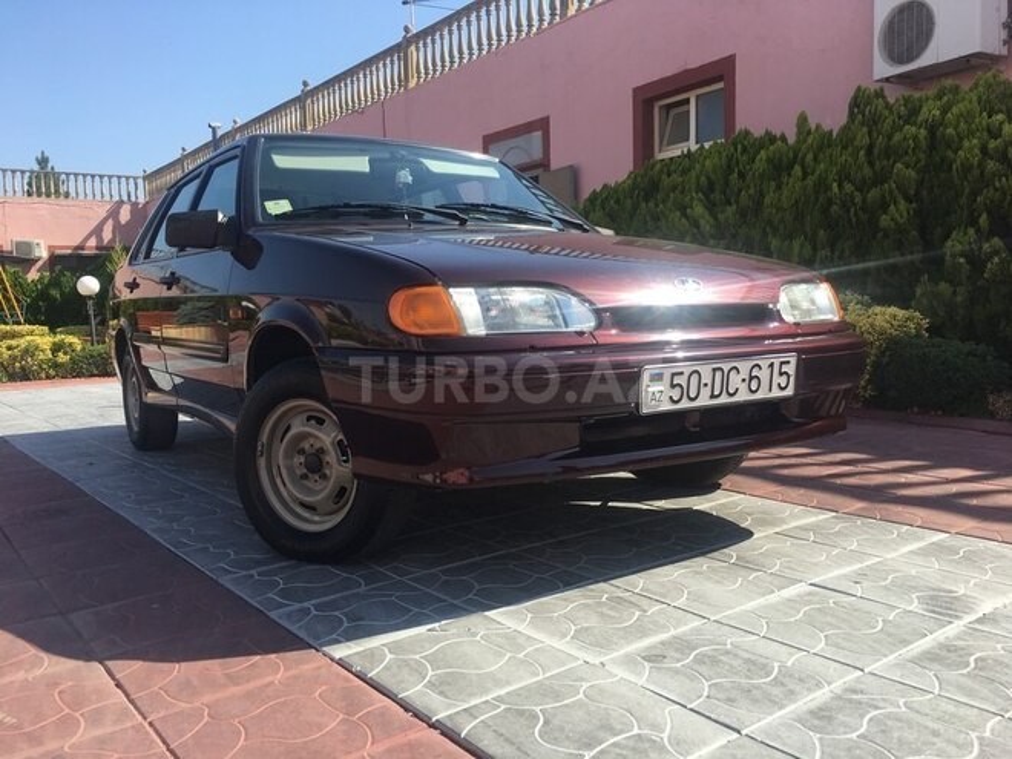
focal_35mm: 29
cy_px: 380
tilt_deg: -4.7
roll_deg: +0.8
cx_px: 506
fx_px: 848
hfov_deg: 61.7
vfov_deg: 48.2
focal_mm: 4.15
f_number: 2.2
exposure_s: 1/1131
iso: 25
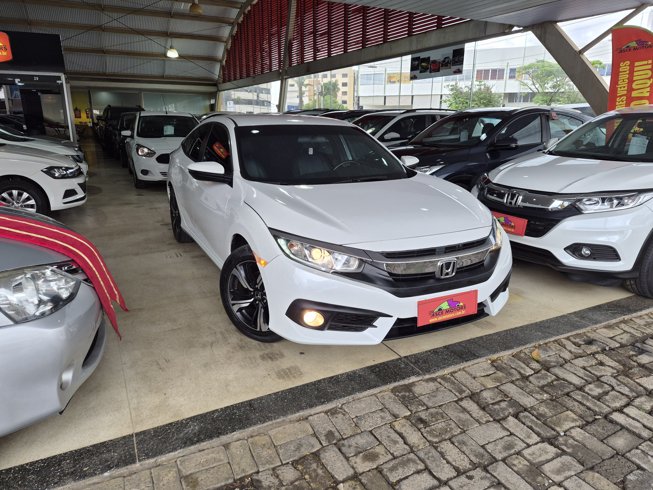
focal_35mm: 23
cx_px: 326
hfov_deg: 73.9
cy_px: 245
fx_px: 434
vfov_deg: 58.9
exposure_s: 1/180
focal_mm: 5.4
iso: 50
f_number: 1.8
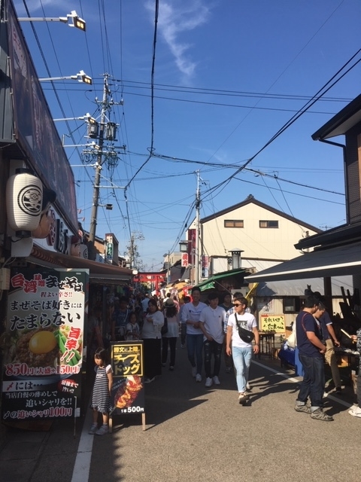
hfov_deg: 48.2
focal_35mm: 29
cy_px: 241
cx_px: 180
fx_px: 403
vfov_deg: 61.7
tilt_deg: +8.3
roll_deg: -0.3
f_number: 2.2
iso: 25
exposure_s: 1/1709
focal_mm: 4.15
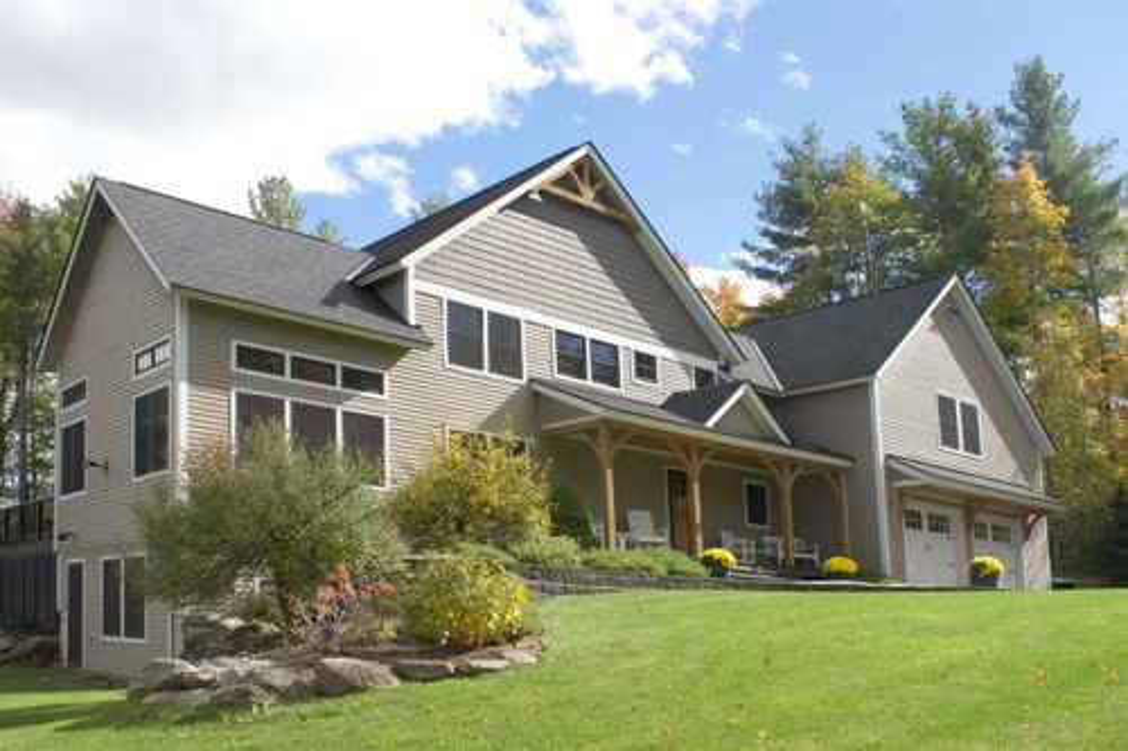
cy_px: 376
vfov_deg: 39.9
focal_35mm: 33
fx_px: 1034
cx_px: 564
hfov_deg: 57.2
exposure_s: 1/250
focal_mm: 22
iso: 100
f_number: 8
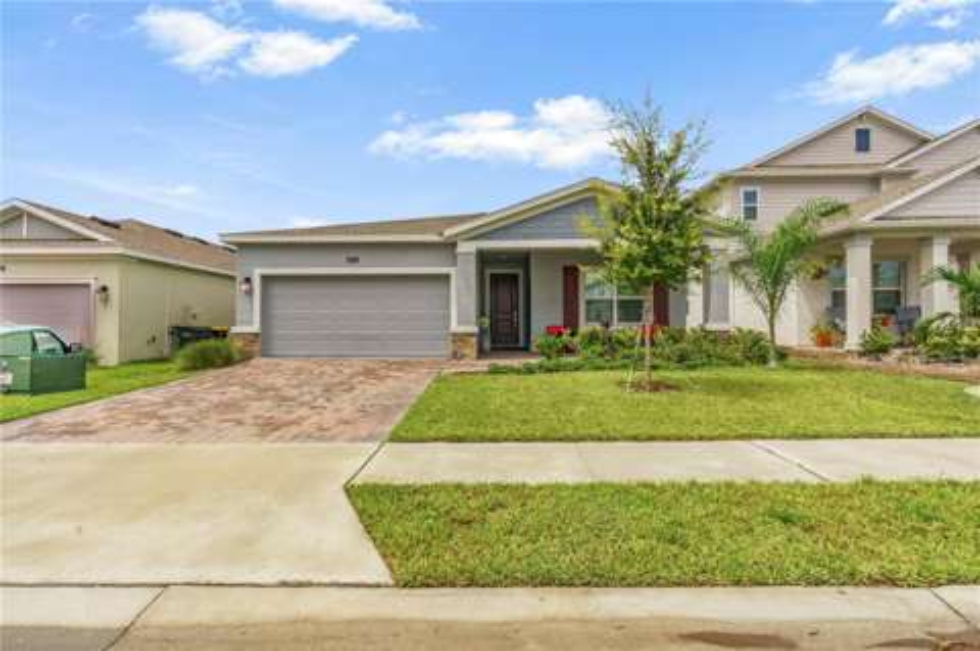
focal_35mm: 16
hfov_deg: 96.8
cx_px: 490
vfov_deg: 73.6
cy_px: 326
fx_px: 435
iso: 250
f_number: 11
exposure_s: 1/500
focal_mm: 16
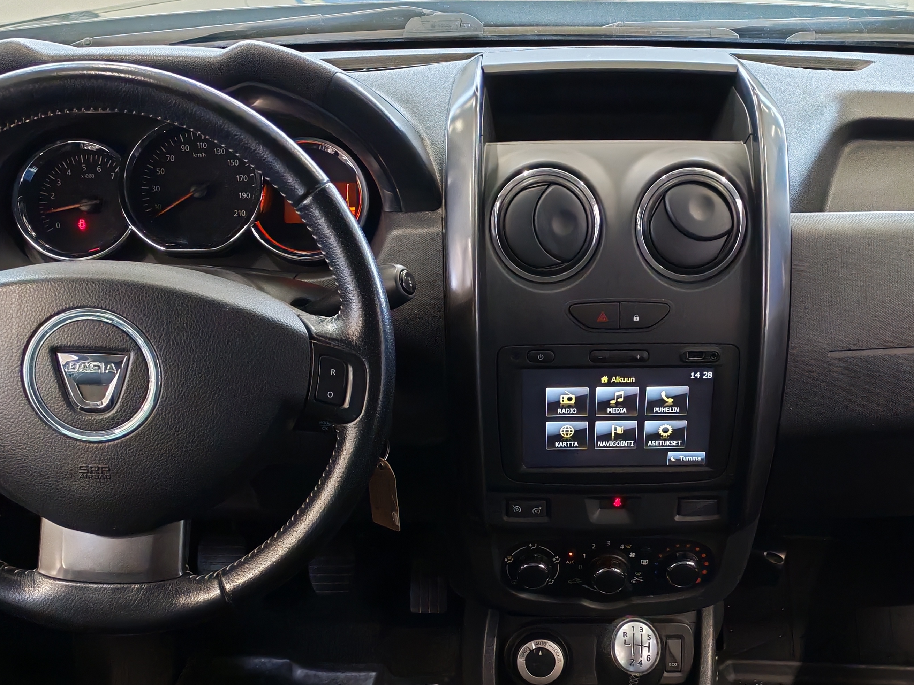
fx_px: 1320
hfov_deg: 38.0
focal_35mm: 50
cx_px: 554
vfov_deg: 28.7
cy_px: 510
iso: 1250
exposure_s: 1/100
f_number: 1.9
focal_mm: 6.12
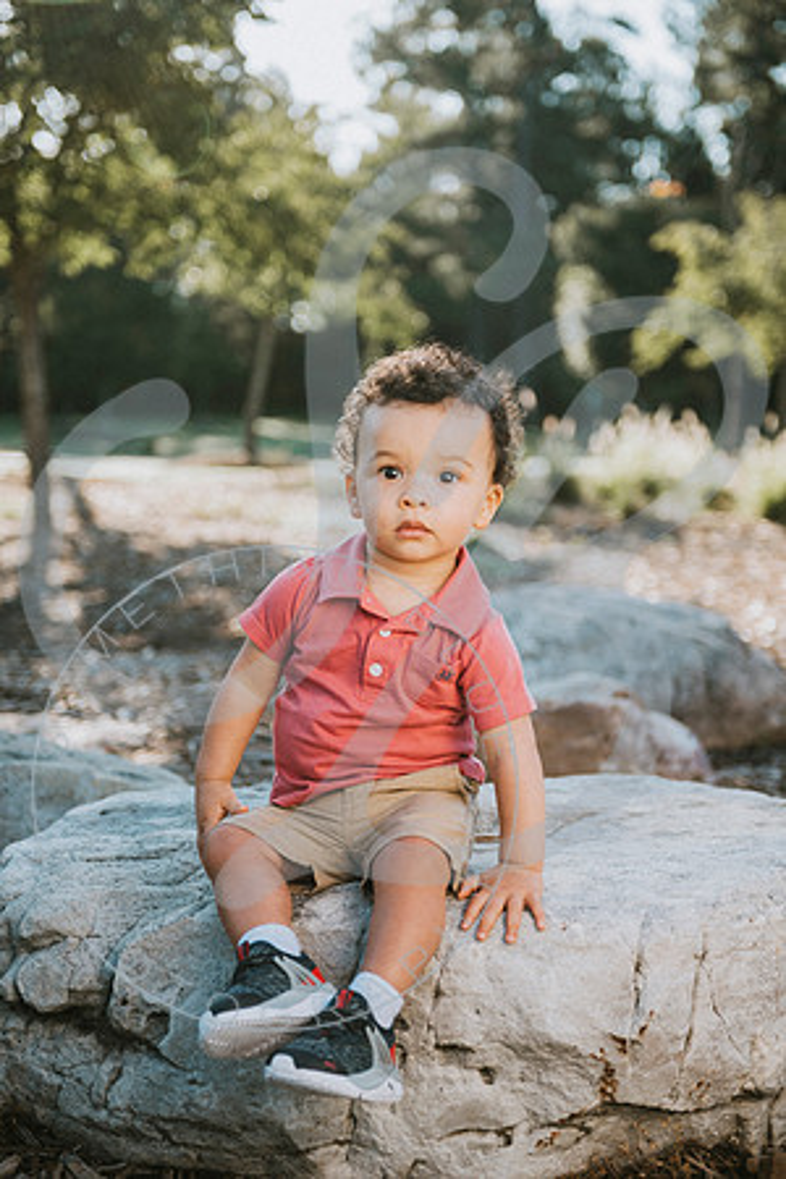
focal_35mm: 56
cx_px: 393
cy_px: 590
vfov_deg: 35.6
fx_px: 1834
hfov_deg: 24.2
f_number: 2.8
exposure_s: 1/320
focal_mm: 56
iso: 100
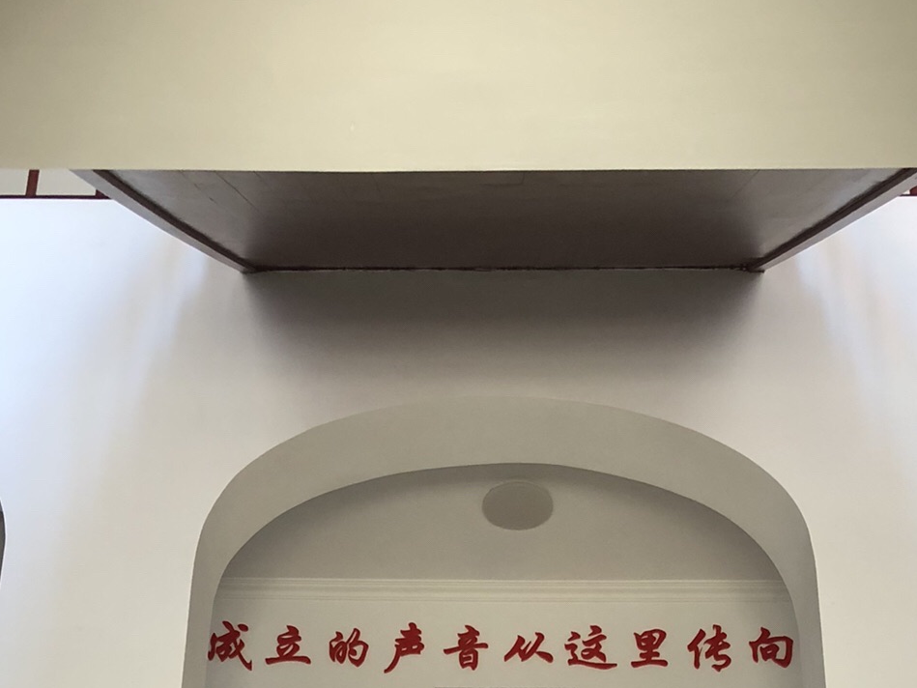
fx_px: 1563
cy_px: 940
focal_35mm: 59
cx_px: 493
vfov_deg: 21.9
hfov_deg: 32.7
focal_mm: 4
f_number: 1.8
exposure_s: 1/24
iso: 32
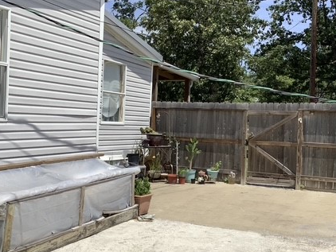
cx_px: 168
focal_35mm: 47
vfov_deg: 30.9
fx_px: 456
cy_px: 123
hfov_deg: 40.4
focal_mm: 3.3
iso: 25
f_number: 2.4
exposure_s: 1/2398
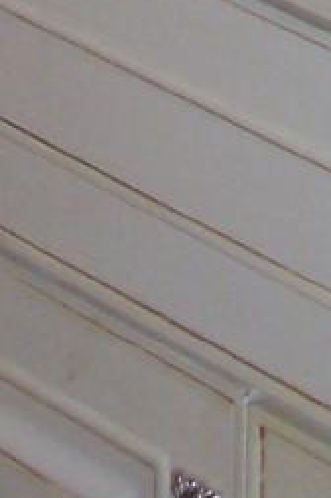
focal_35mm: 313
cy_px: -943
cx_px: 248
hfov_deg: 4.4
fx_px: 4328
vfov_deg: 6.1
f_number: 2.8
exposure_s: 1/60
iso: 80
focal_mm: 6.3
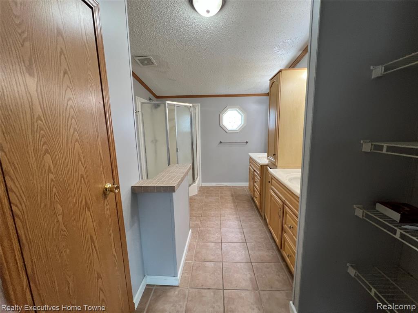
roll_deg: +1.6
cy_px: 156
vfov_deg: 89.9
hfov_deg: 106.2
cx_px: 209
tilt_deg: -9.5
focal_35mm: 13
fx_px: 157
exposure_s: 1/120
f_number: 1.8
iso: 250
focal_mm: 1.57
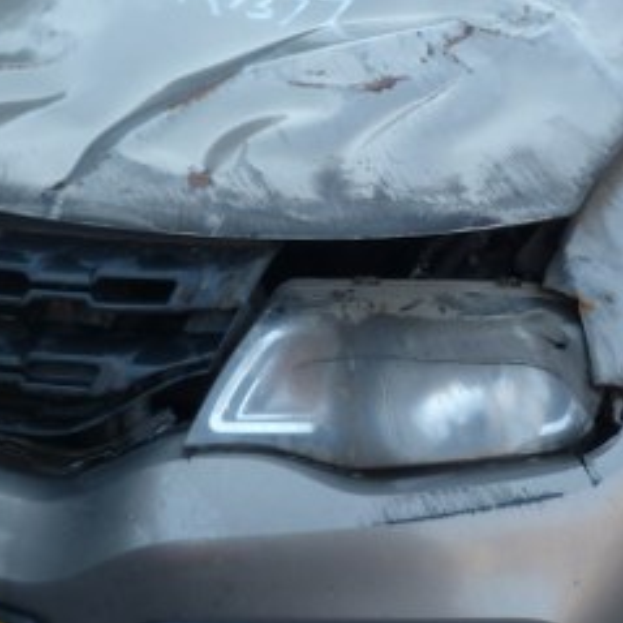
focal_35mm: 74
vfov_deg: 23.2
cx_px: 417
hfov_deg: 23.3
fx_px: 1507
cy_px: 196
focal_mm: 4.5
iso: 80
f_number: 2.8
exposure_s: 1/100
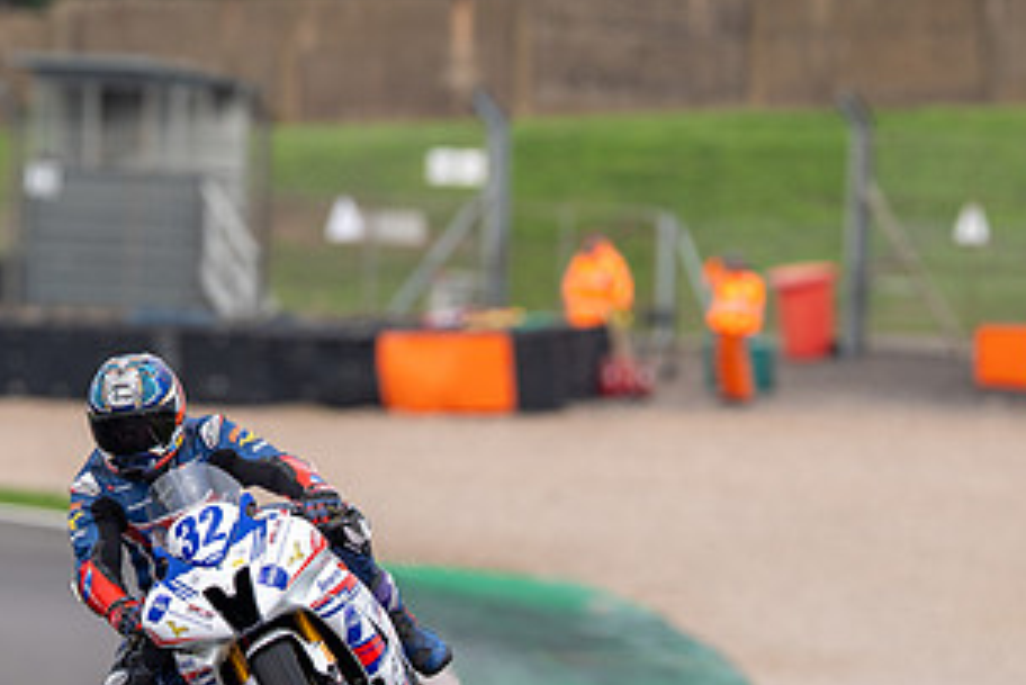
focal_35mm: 1263
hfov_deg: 1.6
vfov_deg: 1.1
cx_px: 98
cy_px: 248
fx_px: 36011
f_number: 8
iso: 250
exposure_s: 1/500
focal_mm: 600
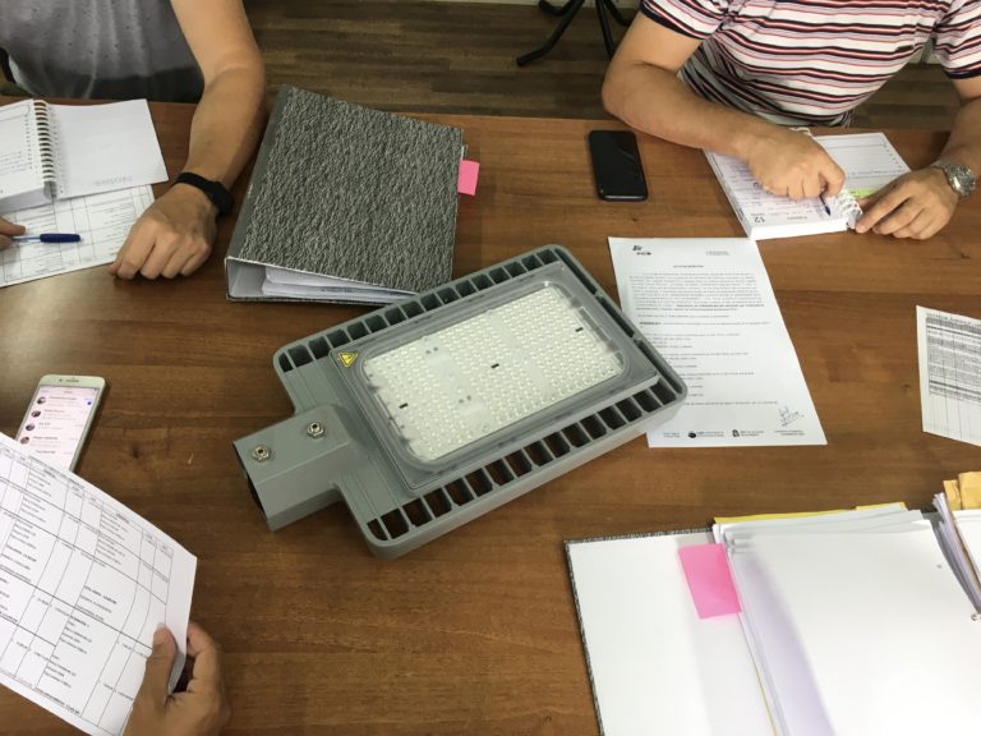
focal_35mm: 29
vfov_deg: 48.2
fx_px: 822
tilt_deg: -50.9
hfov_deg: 61.7
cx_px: 490
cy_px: 368
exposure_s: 1/33
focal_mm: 4.15
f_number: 2.2
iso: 64
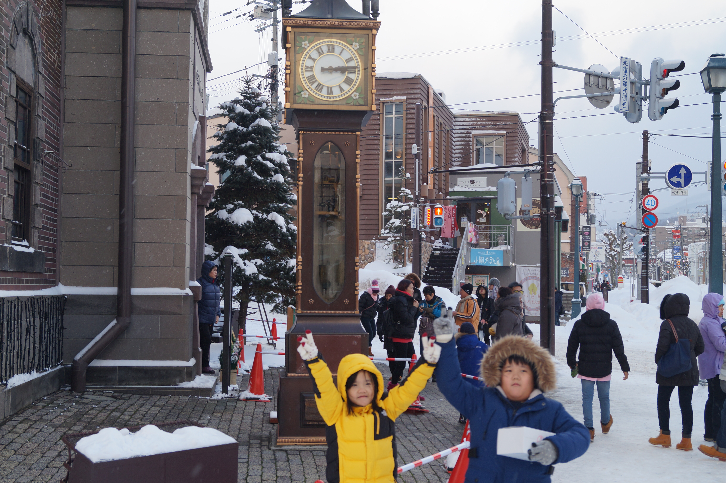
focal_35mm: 45
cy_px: 242
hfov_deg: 43.6
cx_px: 363
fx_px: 907
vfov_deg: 29.8
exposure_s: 1/100
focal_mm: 30
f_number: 5.6
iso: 100
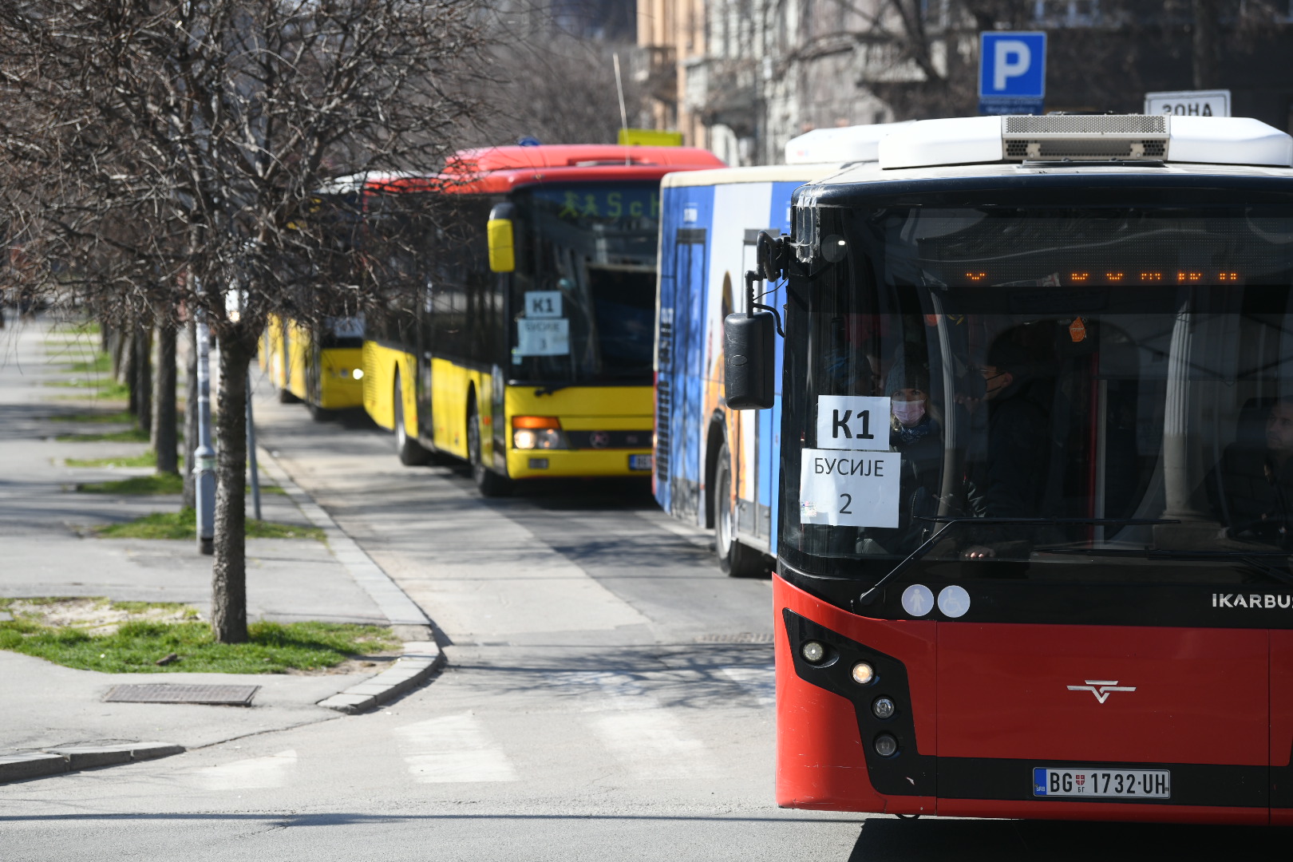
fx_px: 5208
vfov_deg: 9.5
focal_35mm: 145
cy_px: 431
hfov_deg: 14.2
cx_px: 646
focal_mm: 145
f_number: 4
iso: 640
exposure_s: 1/5000
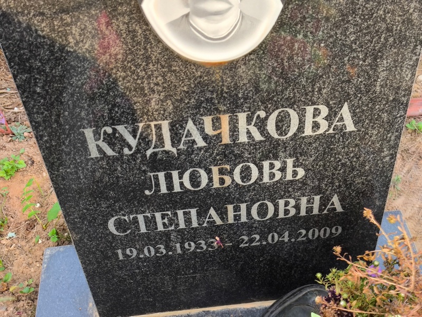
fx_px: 610
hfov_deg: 38.2
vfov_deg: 29.1
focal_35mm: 50
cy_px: 158
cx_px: 211
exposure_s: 1/100
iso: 80
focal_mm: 4.71
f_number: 1.7
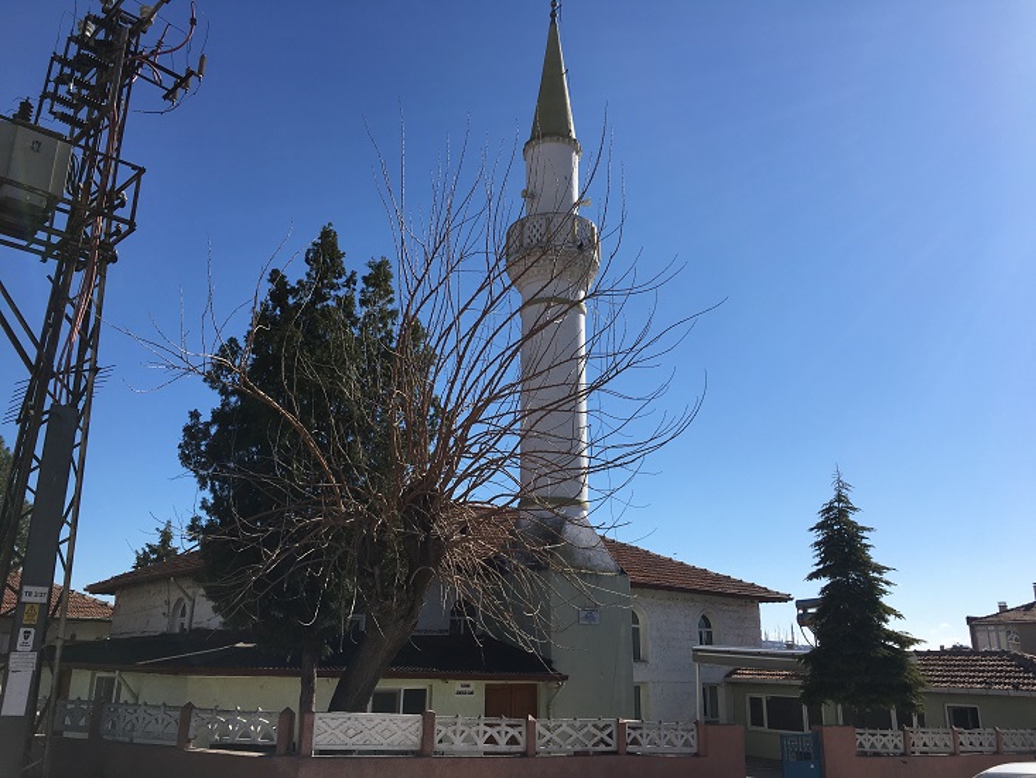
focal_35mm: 29
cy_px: 389
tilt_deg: +19.4
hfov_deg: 61.7
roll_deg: -0.1
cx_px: 518
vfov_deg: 48.2
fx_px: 868
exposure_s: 1/2198
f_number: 2.2
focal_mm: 4.15
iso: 25
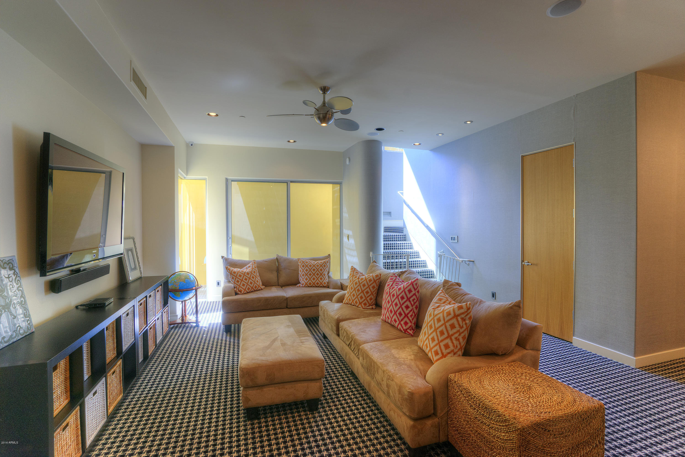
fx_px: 324
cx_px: 342
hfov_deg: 93.3
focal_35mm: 17
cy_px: 228
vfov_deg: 70.5
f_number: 7.1
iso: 320
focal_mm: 17
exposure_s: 1/40
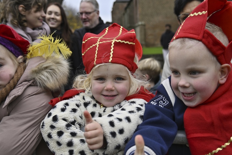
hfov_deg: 50.7
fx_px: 245
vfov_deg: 35.0
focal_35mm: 38
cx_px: 122
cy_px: 81
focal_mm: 35
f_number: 4.5
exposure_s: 1/125
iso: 125
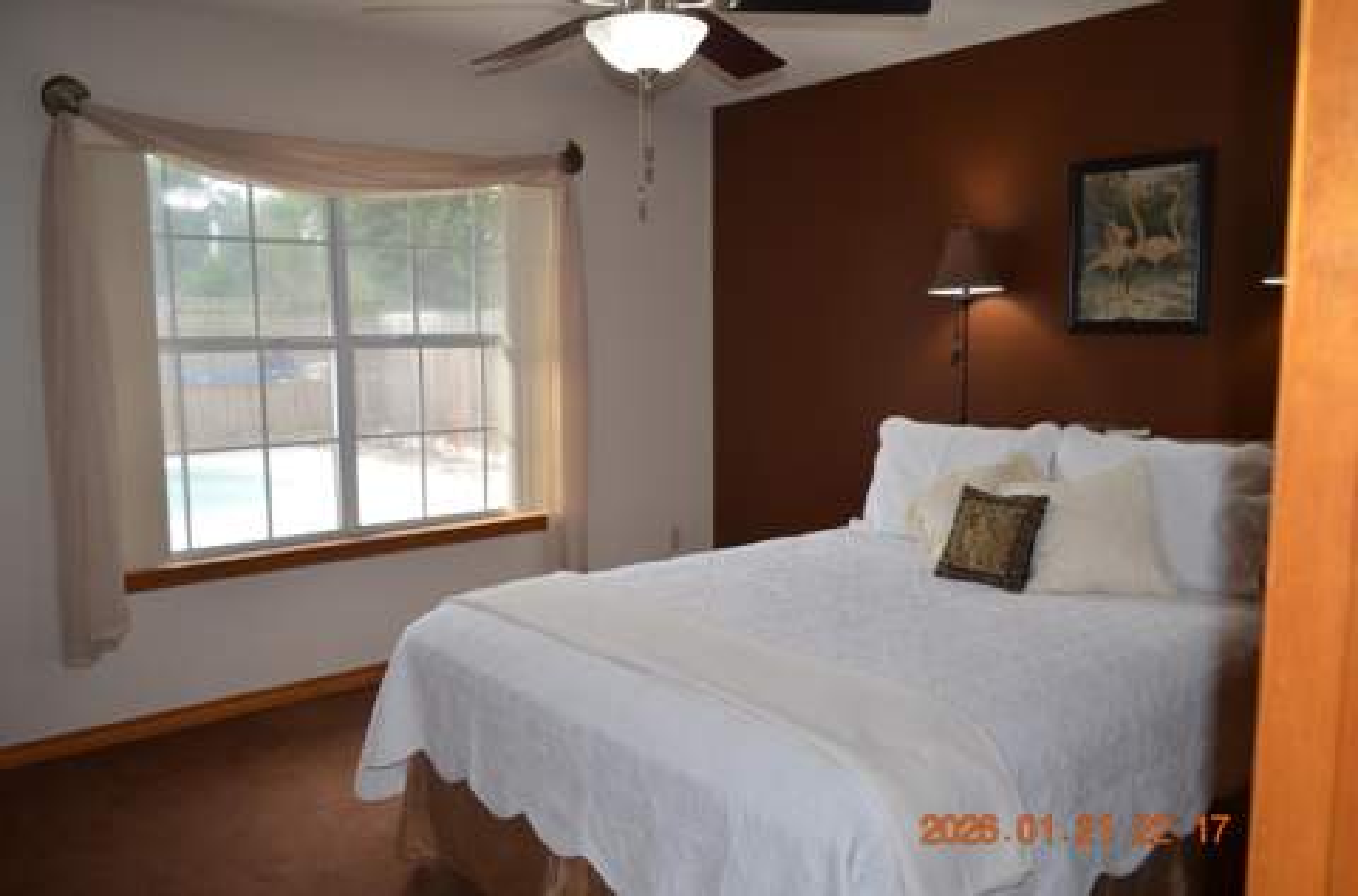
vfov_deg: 47.7
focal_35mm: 27
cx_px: 679
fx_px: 1015
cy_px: 448
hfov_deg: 67.5
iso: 400
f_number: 3.5
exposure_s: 1/80
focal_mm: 18
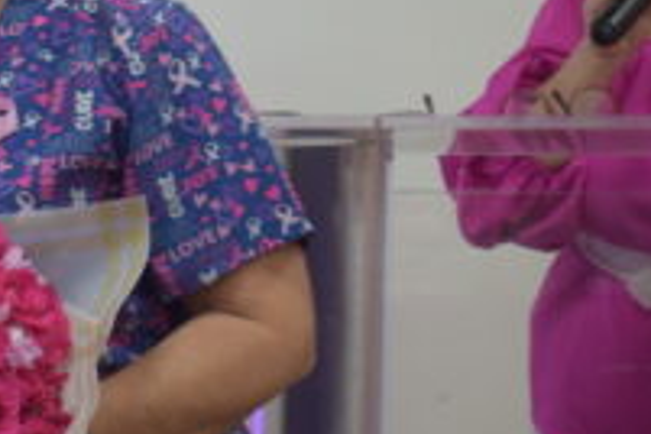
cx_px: -23
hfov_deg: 15.5
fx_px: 2346
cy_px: 141
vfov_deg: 10.6
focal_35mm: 130
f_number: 4
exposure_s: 1/60
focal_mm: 25
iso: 450
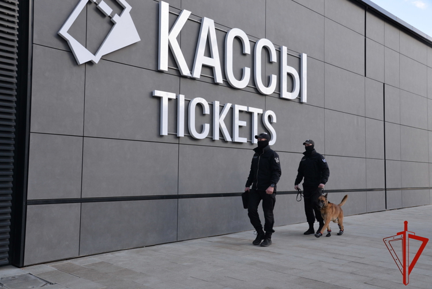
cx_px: 216
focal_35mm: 35
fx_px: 420
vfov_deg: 37.9
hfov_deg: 54.4
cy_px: 144
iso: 1000
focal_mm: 35
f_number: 10
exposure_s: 1/400
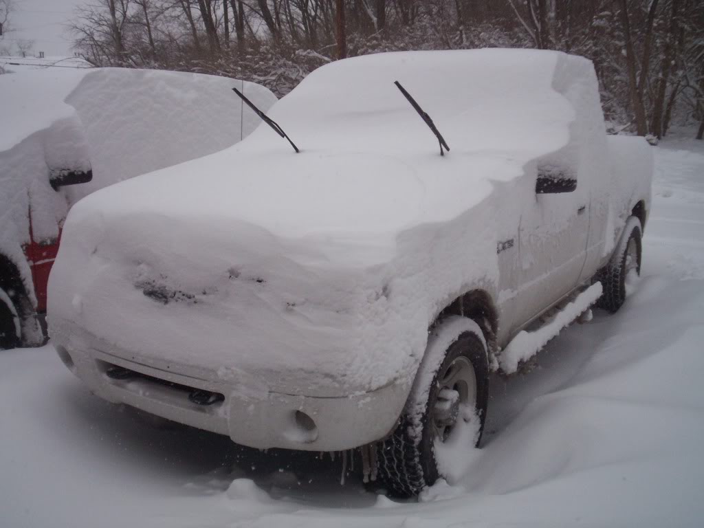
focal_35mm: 36
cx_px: 352
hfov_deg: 51.4
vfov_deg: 39.7
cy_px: 264
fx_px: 732
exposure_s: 1/1218
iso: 100
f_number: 4.5
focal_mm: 5.9
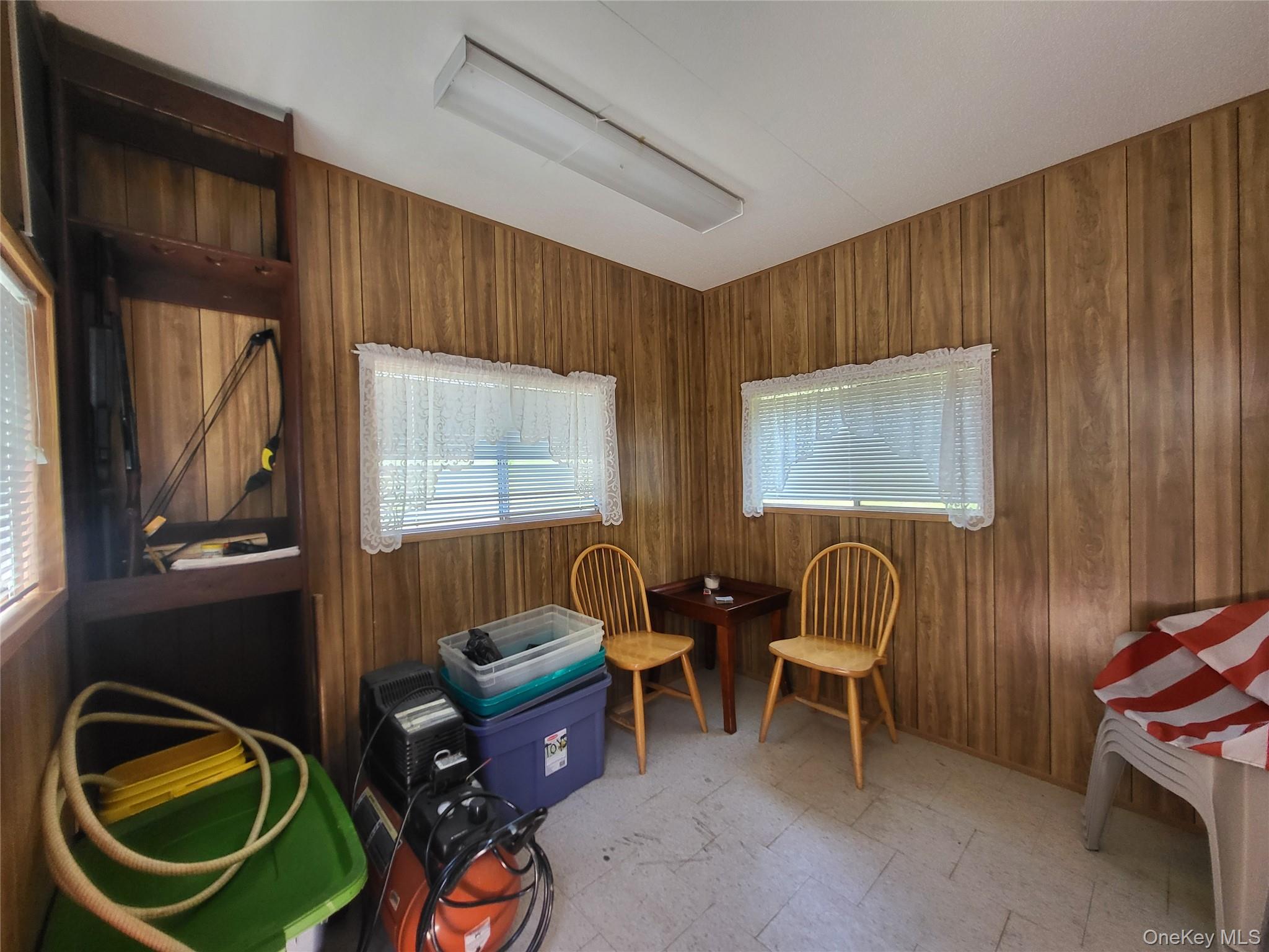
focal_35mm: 13
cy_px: 476
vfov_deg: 89.9
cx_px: 634
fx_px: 477
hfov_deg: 106.2
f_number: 2.2
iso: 160
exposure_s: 1/60
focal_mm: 1.74
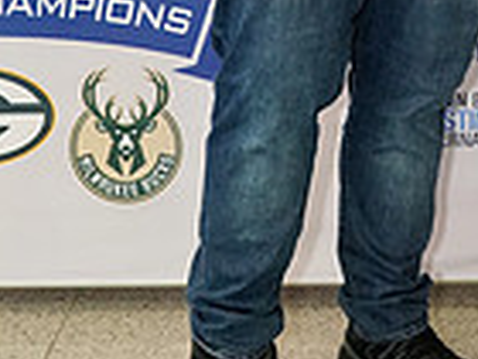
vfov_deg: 9.4
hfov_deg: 13.2
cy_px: -338
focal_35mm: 148
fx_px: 2044
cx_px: 481
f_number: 8
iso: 1600
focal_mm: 32
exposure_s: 1/100
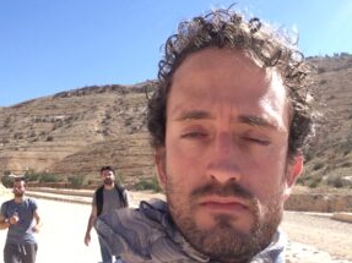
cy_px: 153
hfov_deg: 41.2
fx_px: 468
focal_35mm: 46
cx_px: 182
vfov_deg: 31.4
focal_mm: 2.15
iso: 50
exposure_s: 1/1105
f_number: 2.4
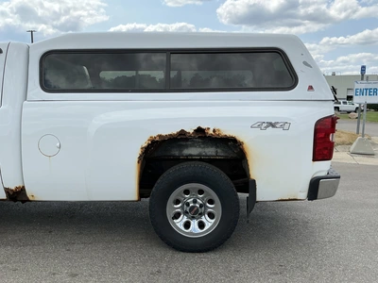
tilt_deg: -6.1
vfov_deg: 49.7
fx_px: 306
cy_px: 142
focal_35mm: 28
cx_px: 189
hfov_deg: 63.4
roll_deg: -0.1
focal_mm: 3
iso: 25
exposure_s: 1/1490
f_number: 1.8
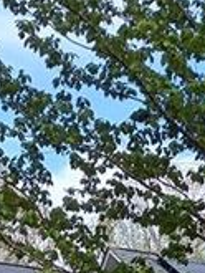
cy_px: 510
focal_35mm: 105
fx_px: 828
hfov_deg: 14.1
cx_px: 141
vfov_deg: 15.6
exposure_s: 1/333
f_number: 1.8
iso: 20
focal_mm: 3.98
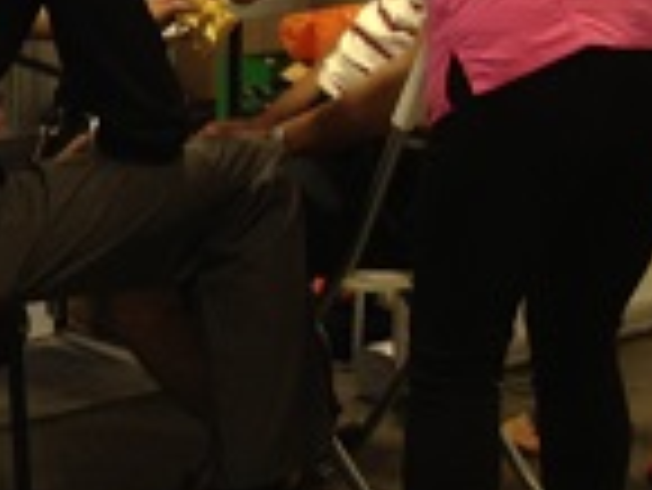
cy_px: -81
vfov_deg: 10.1
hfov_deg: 12.7
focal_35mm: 145
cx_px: -396
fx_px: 2733
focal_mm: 4.28
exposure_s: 1/20
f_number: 2.4
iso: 64
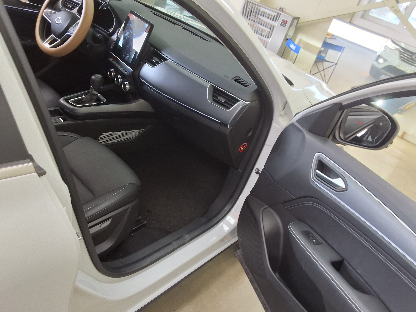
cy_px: 156
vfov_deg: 49.7
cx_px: 208
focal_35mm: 28
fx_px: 336
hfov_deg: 63.4
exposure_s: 1/40
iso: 40
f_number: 1.9
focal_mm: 2.91
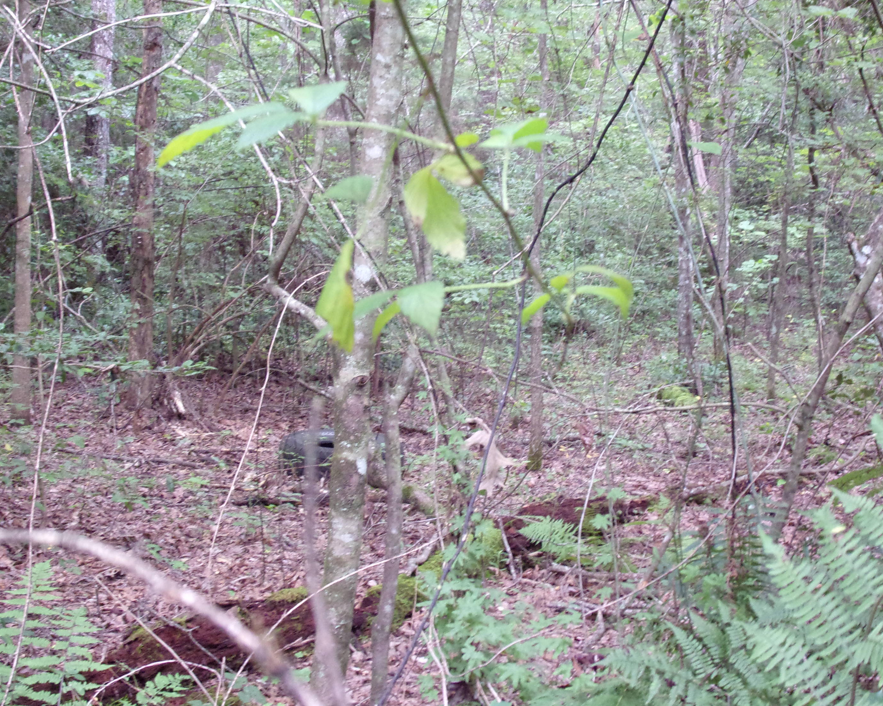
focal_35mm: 57
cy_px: 357
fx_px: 1490
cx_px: 413
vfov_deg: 26.7
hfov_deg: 33.0
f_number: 4.3
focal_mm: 9.8
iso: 312
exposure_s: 1/17
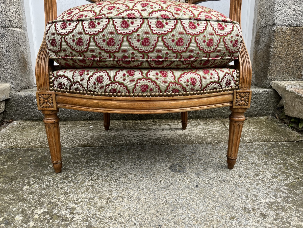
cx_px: 152
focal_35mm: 26
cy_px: 114
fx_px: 228
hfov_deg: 67.3
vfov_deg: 53.1
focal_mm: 5.1
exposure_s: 1/992
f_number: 1.6
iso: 50
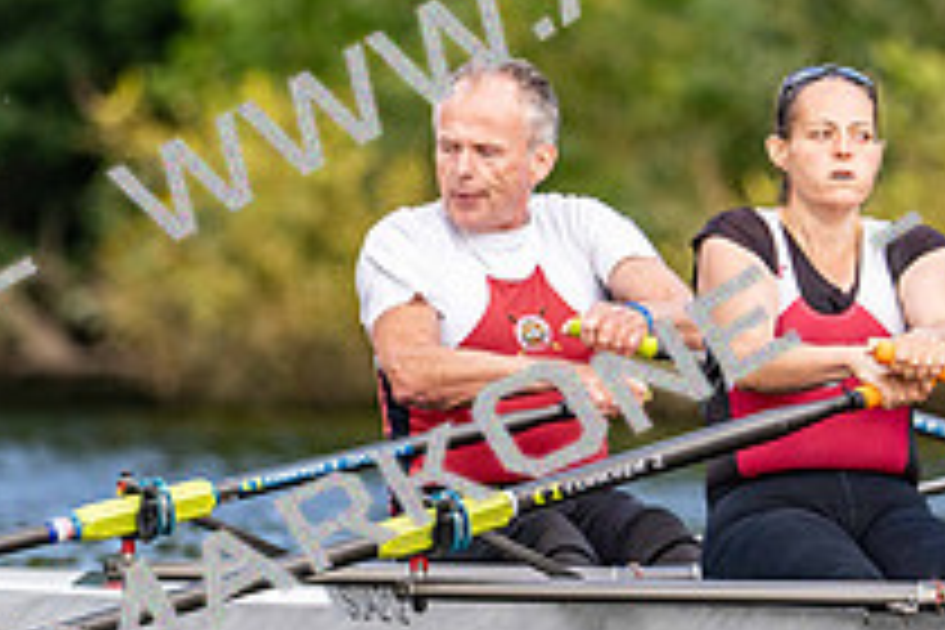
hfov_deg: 1.9
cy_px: 254
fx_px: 29004
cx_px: 666
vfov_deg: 1.2
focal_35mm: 1105
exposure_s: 1/2000
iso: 800
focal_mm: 400
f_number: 4.5
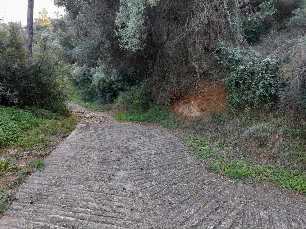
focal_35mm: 26
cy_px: 114
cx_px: 150
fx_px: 230
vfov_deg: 53.0
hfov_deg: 67.3
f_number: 2
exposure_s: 1/50
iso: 64
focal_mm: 4.6
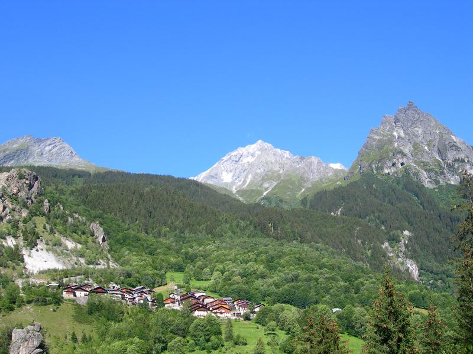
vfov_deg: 37.7
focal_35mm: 38
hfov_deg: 49.0
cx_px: 236
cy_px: 177
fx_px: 519
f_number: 4.8
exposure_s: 1/260
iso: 50
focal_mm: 7.8
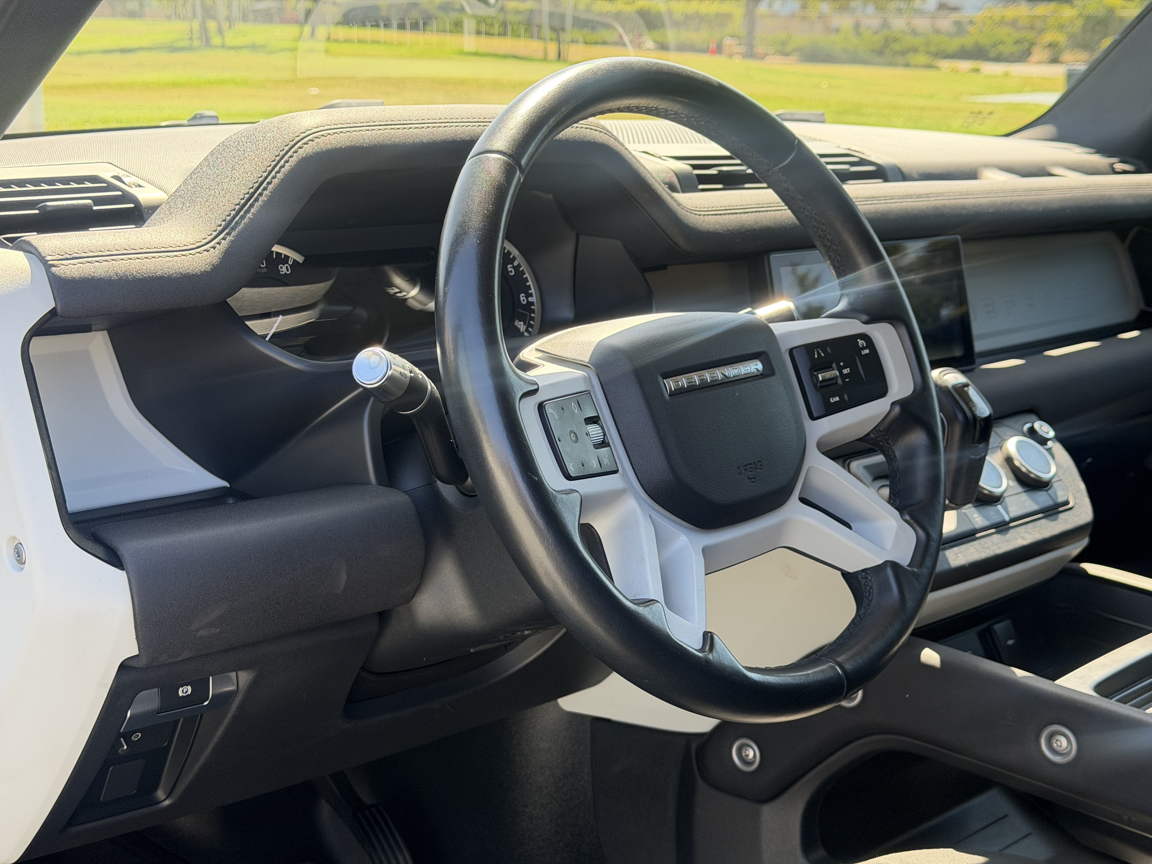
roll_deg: -0.9
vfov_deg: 30.3
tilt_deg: -14.4
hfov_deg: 39.7
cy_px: 432
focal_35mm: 48
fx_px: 1597
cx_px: 576
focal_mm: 6.76
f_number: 1.78
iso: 80
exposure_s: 1/300
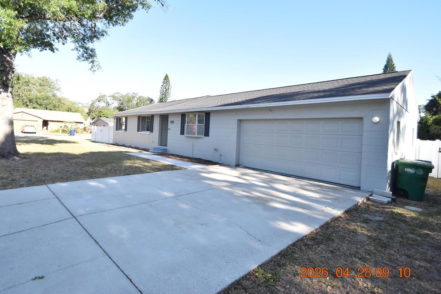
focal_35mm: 17
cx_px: 208
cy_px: 131
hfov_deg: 93.2
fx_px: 208
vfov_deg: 70.2
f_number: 3.5
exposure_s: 1/2000
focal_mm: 10
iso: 800
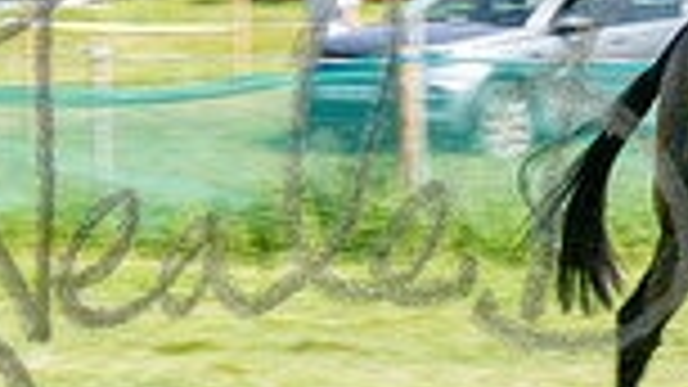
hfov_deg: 6.6
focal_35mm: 324
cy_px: 58
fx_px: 5910
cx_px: 788
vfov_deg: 3.7
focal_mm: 70
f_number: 18
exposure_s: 1/160
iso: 200
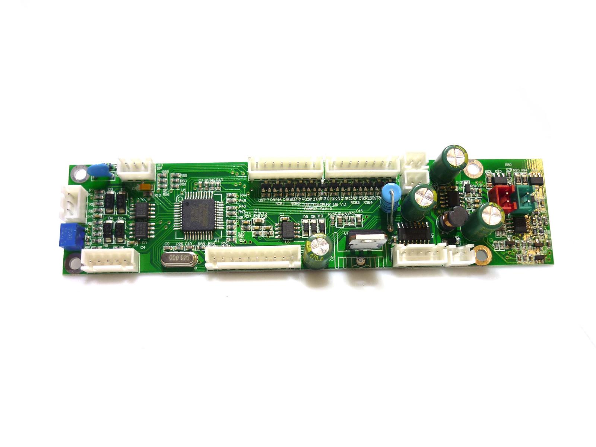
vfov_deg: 42.9
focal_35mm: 33
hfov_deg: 55.4
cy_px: 224
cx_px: 298
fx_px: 568
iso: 80
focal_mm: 5.5
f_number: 2.8
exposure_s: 1/100
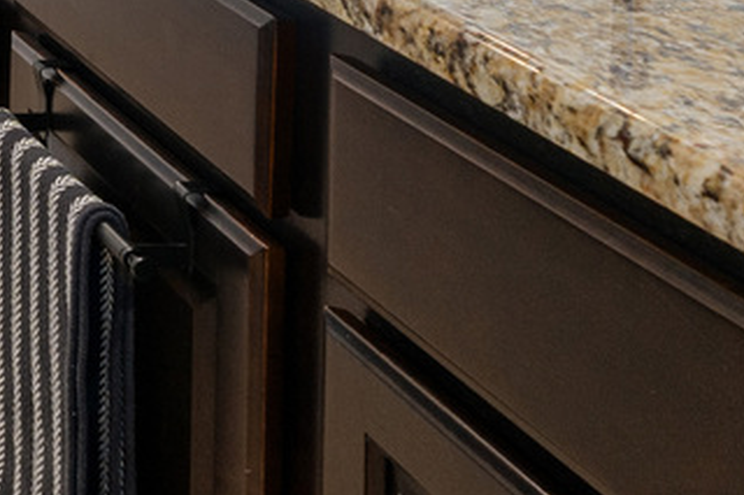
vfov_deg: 13.8
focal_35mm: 81
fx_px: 1673
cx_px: -635
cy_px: -553
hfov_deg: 18.7
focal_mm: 16
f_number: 7.1
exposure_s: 1/6
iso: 320
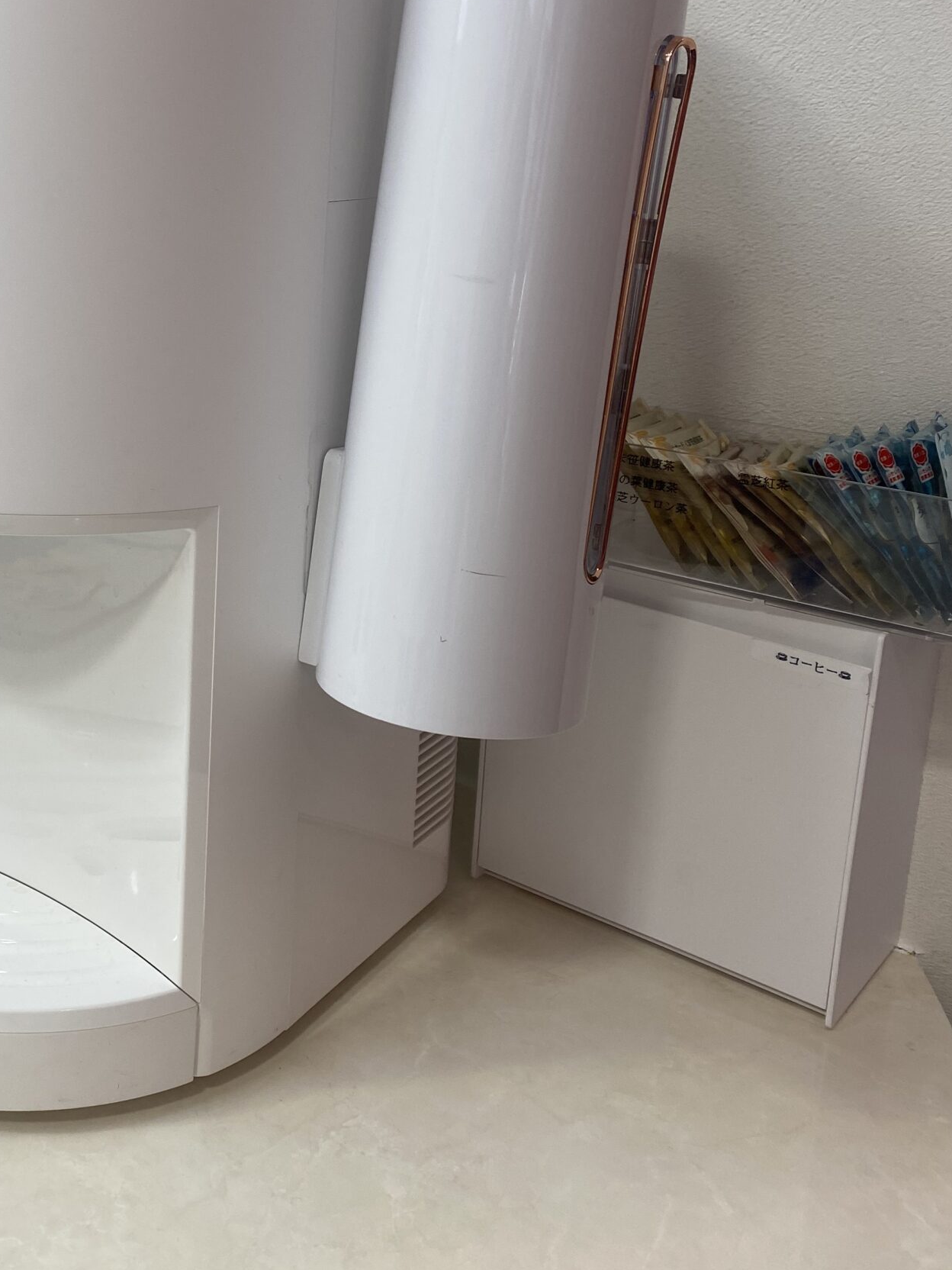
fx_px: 1467
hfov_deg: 35.2
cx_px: 236
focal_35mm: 40
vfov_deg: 46.1
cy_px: 430
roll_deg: -0.9
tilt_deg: -11.3
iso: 50
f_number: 1.8
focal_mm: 4.25
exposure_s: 1/120
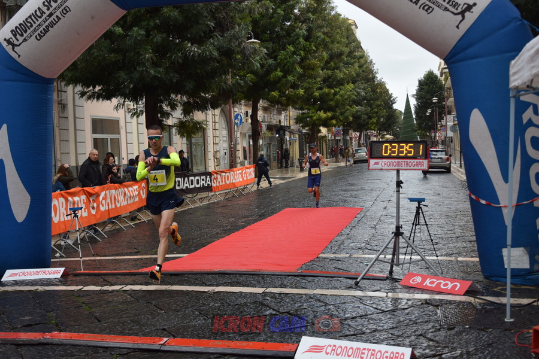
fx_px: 629
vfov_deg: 31.9
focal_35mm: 42
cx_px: 270
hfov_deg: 46.4
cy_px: 180
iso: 640
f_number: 4
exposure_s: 1/1000
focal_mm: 28
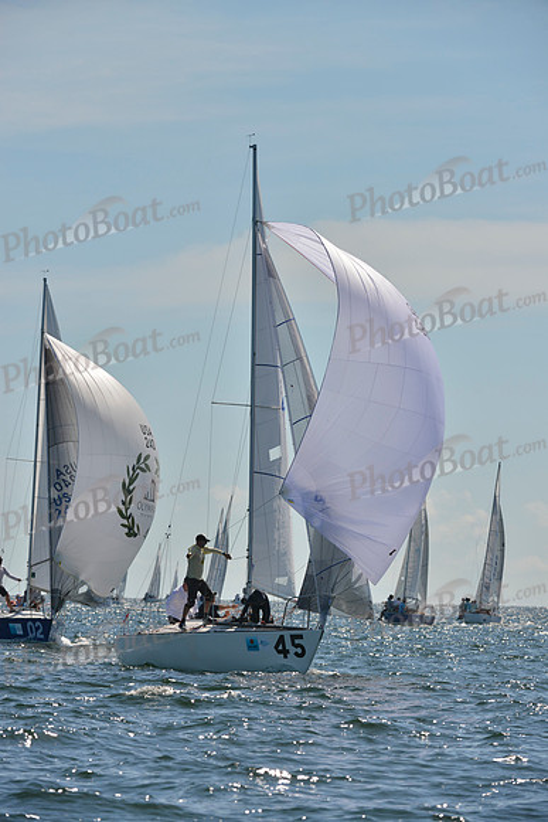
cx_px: 274
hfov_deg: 6.2
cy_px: 411
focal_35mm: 220
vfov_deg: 9.4
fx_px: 5020
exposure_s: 1/1000
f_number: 9
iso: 200
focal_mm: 220
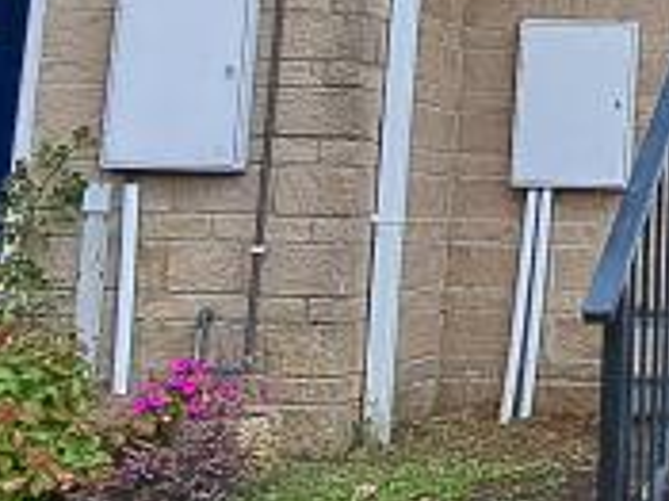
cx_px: 990
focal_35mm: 76
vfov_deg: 18.5
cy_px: -69
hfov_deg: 21.7
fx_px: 1468
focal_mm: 1.74
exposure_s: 1/100
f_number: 2.2
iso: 50
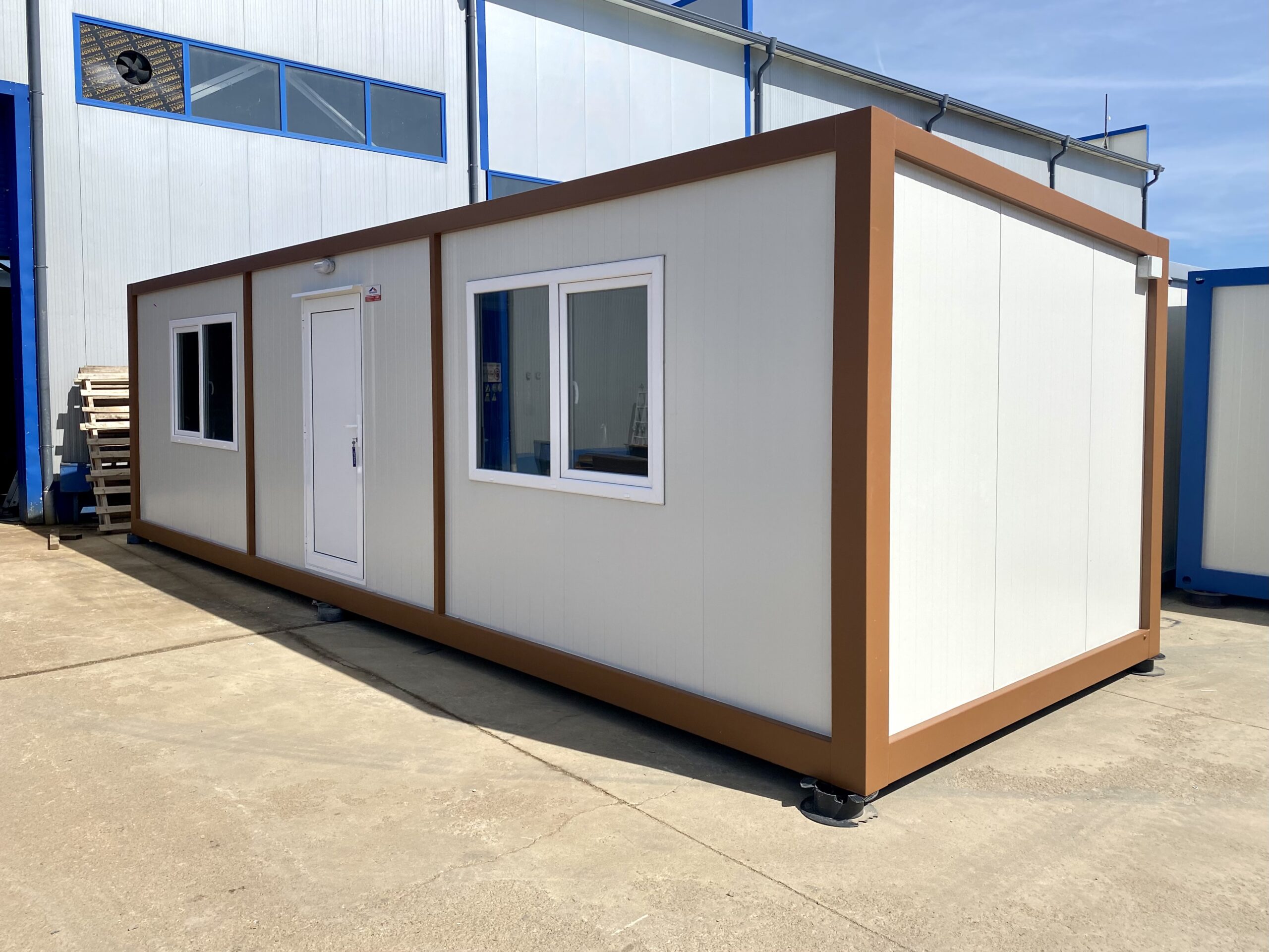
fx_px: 953
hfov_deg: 67.3
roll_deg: +0.6
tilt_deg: -4.3
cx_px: 634
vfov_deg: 53.1
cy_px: 476
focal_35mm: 26
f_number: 1.8
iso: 32
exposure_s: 1/5025
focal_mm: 4.25
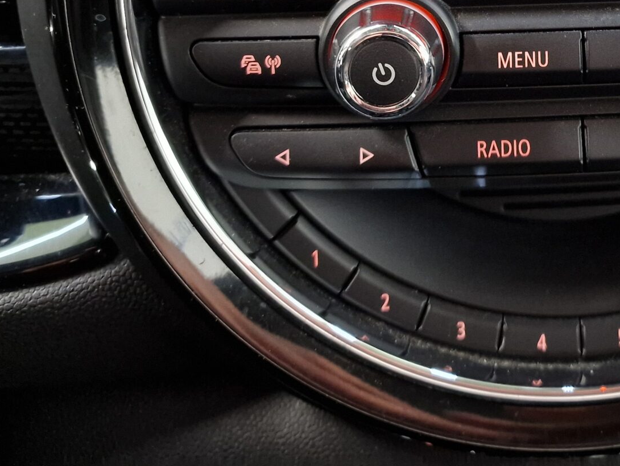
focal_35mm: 54
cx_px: 534
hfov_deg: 34.0
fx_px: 967
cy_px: -79
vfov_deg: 24.7
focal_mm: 6.4
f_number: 1.8
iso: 400
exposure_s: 1/14
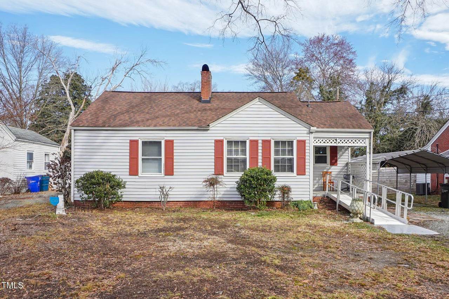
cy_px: 150
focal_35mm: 25
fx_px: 312
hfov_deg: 71.5
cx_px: 224
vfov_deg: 51.3
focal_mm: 17
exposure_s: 1/320
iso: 400
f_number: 8
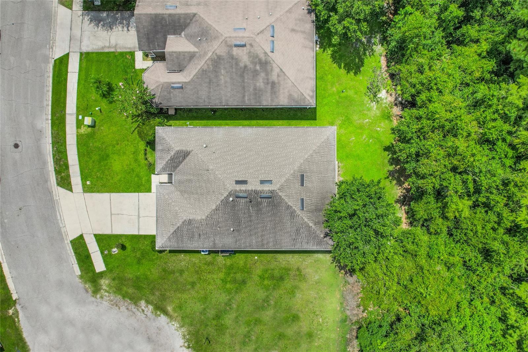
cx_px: 264
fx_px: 323
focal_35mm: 22
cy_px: 176
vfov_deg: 57.2
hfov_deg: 78.6
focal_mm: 8.38
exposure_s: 1/500
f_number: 2.8
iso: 100
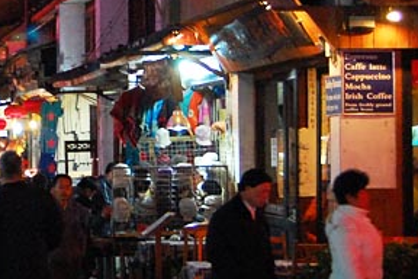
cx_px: 12
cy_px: 65
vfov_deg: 11.2
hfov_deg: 16.5
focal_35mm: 122
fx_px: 1416
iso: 1600
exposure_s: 1/25
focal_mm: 26
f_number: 4.2
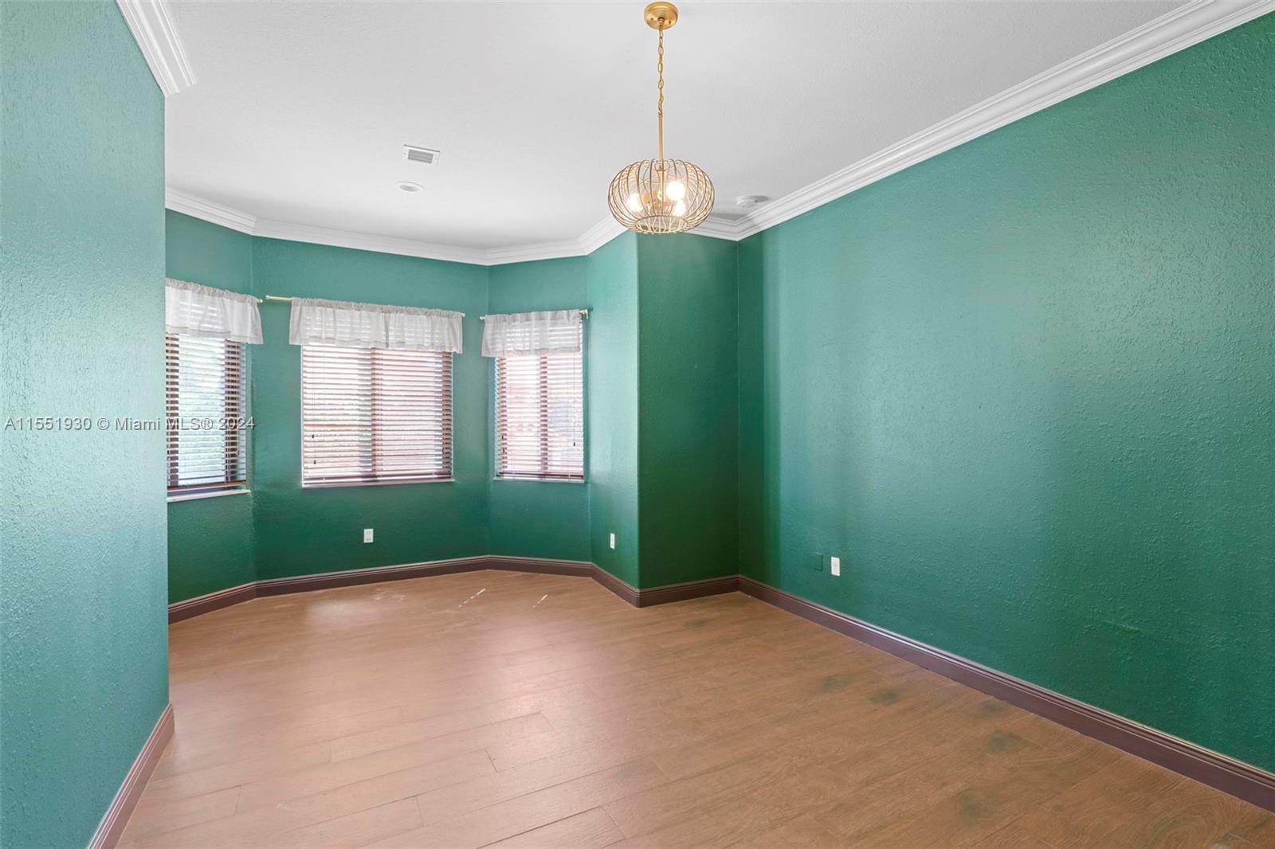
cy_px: 424
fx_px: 567
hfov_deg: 96.7
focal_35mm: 16
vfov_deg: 73.7
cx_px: 638
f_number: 9
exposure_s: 2.5
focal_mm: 16
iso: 200
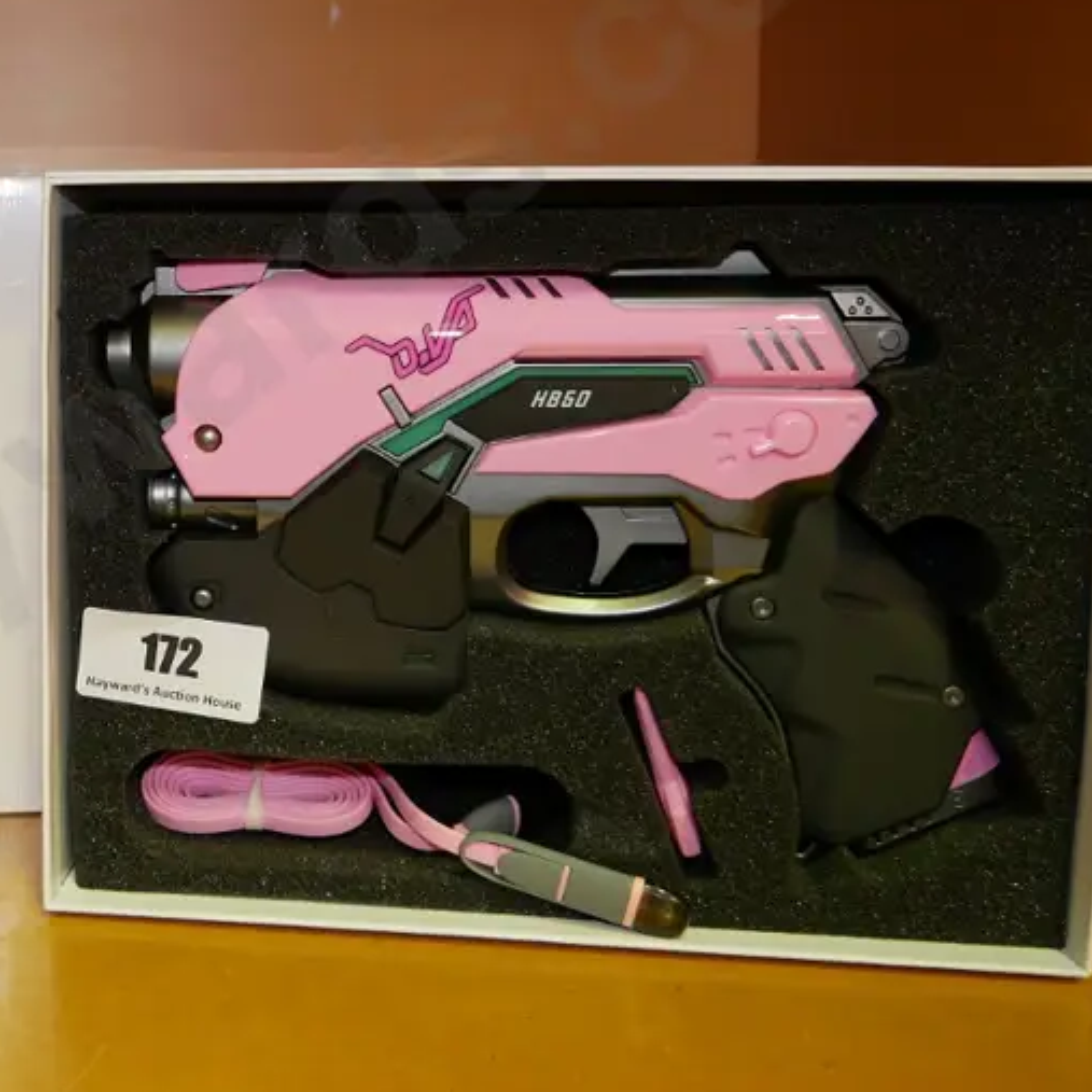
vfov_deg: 33.9
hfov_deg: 32.5
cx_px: 136
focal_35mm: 50
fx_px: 1785
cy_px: 418
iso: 800
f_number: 3.6
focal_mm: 14
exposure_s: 1/60
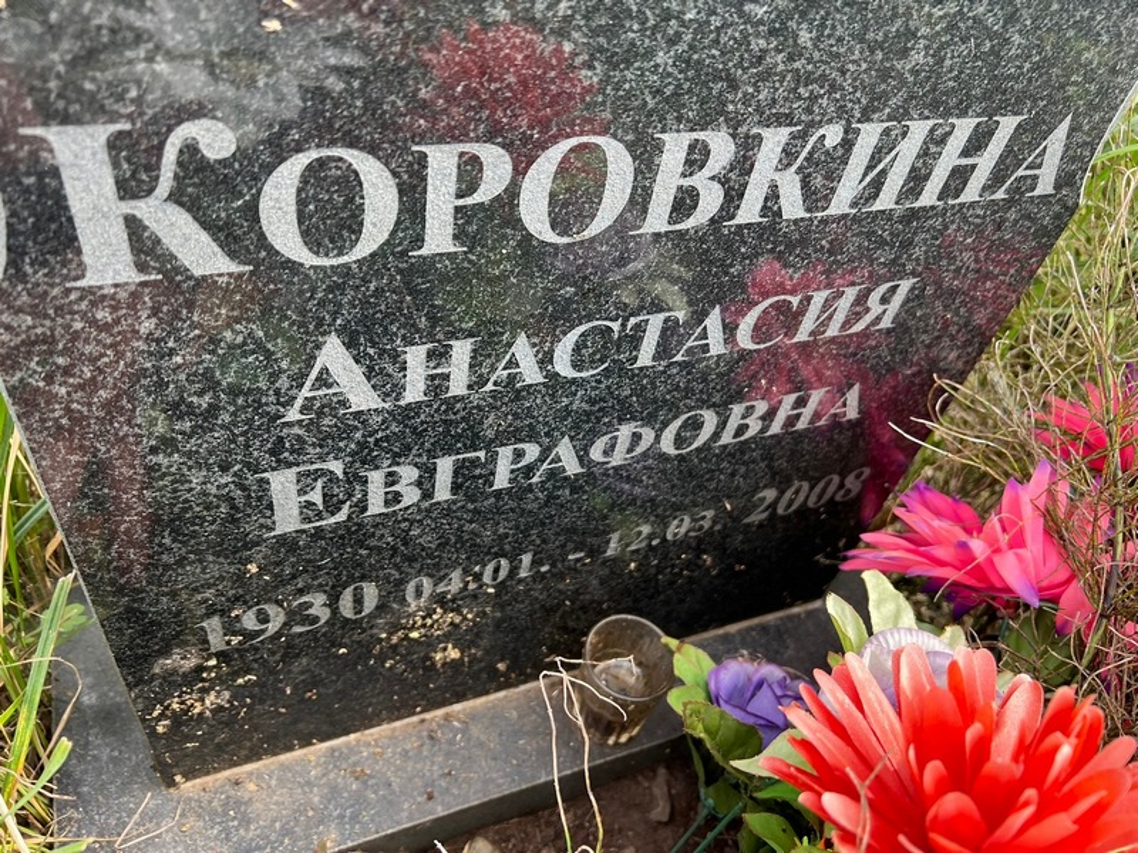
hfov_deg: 67.3
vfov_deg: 53.1
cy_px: 426
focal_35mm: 26
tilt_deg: -45.1
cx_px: 569
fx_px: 855
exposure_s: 1/146
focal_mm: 5.7
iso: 50
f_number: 1.5
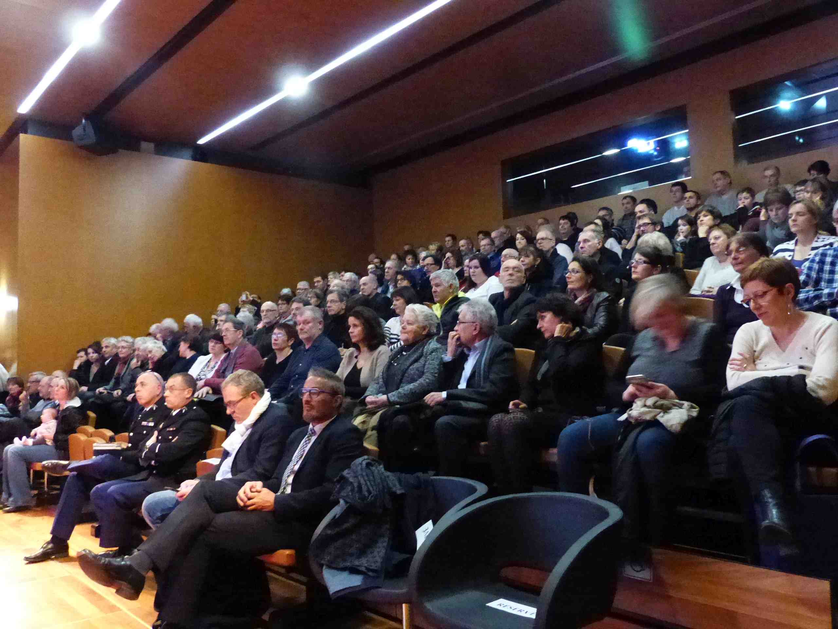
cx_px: 419
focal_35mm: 29
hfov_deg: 61.7
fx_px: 702
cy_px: 314
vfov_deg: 48.2
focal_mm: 5
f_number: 2.8
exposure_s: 1/8
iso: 3200
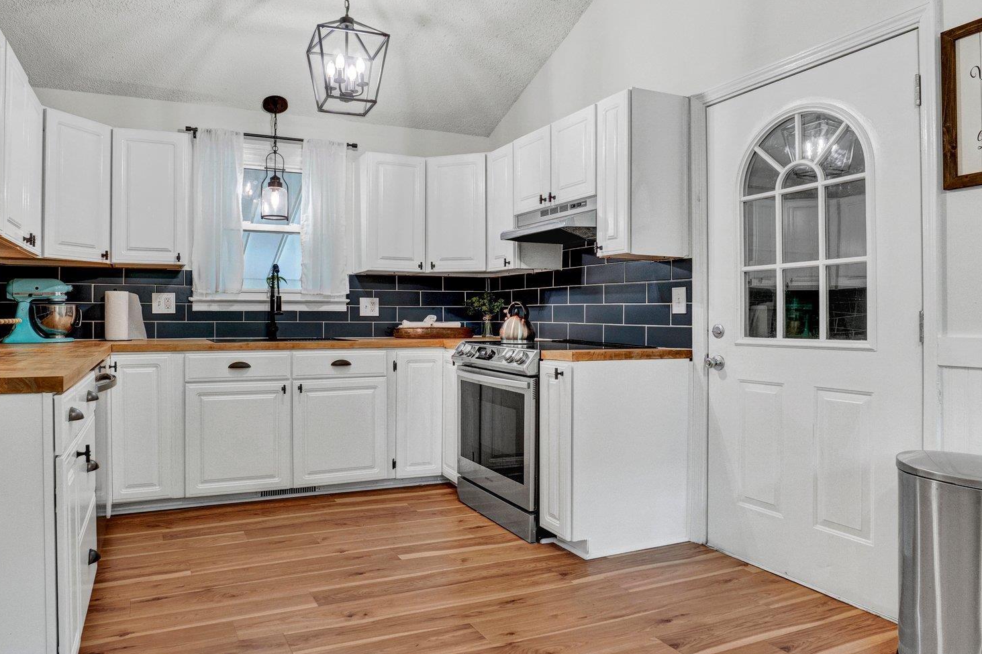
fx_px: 573
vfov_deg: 59.5
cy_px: 328
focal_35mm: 21
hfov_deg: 80.9
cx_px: 431
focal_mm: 10
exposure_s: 1/13
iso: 400
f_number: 7.1
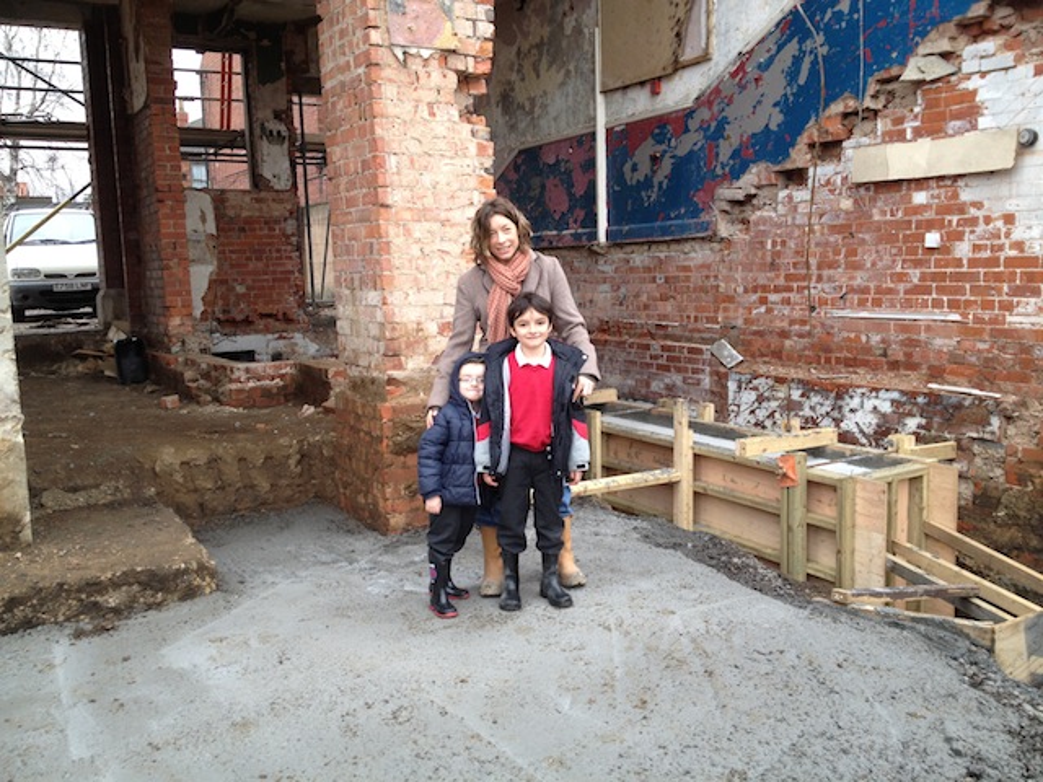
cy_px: 391
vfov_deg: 40.7
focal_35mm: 35
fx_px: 1055
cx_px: 522
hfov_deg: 52.6
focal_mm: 4.28
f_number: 2.4
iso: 64
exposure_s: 1/40
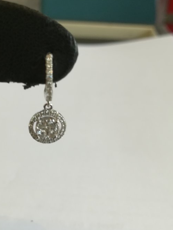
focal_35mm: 47
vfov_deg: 40.1
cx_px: 52
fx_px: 313
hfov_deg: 30.6
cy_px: 148
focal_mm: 3.83
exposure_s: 1/40
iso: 100
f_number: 2.2
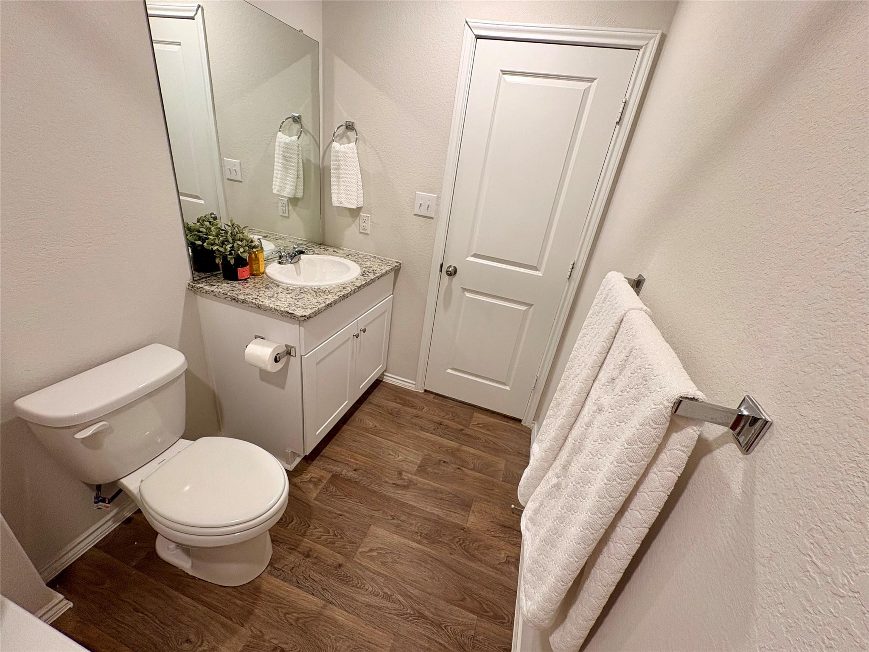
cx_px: 434
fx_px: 351
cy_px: 326
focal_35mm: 14
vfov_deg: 85.7
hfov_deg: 102.1
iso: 160
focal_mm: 2.22
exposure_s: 1/60
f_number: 2.2
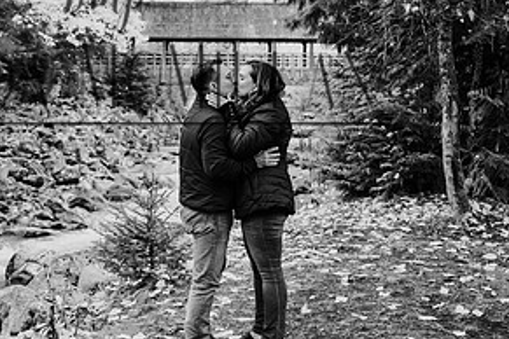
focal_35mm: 60
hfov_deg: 33.0
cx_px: 153
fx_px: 848
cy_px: 115
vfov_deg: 22.5
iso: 1000
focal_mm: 27.5
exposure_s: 1/500
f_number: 2.8
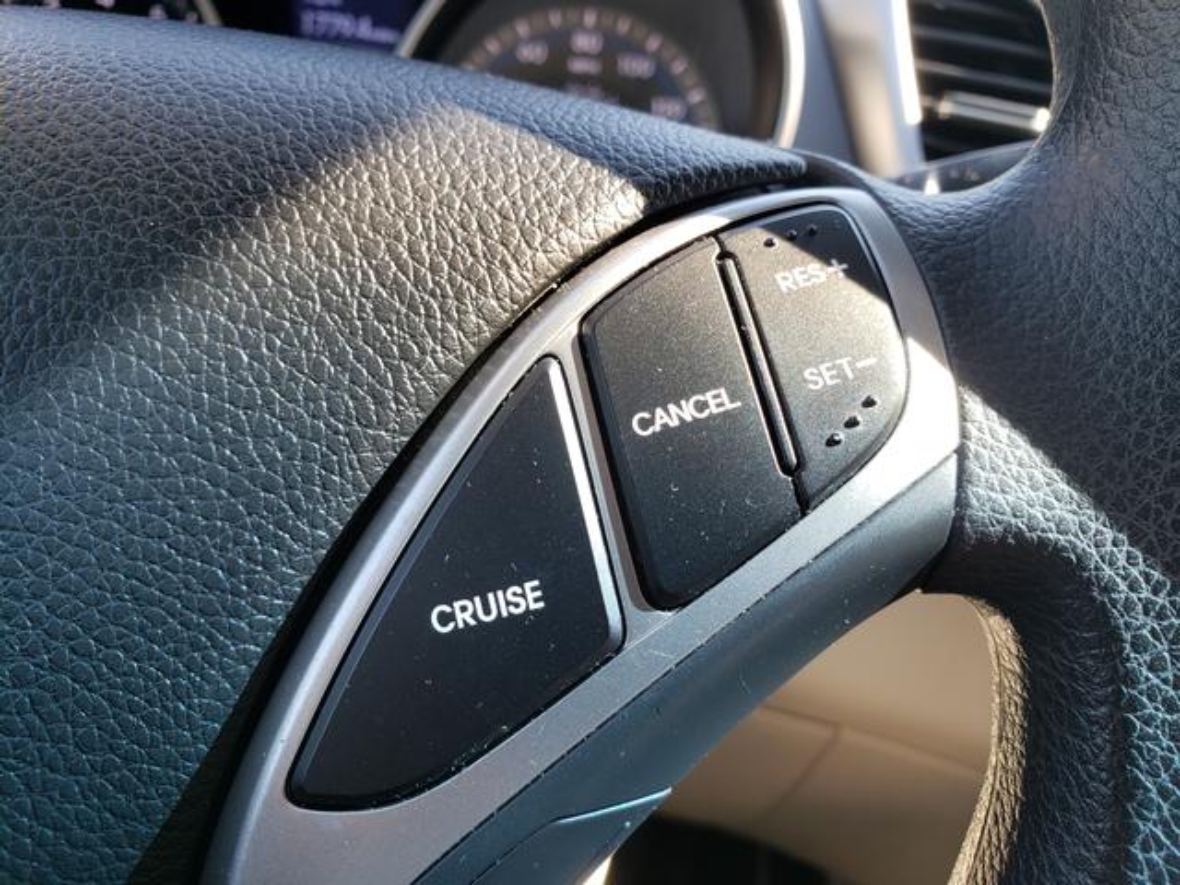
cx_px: 590
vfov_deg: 53.1
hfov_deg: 67.3
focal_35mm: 26
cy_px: 442
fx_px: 886
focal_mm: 4.3
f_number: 2.4
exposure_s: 1/60
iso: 50
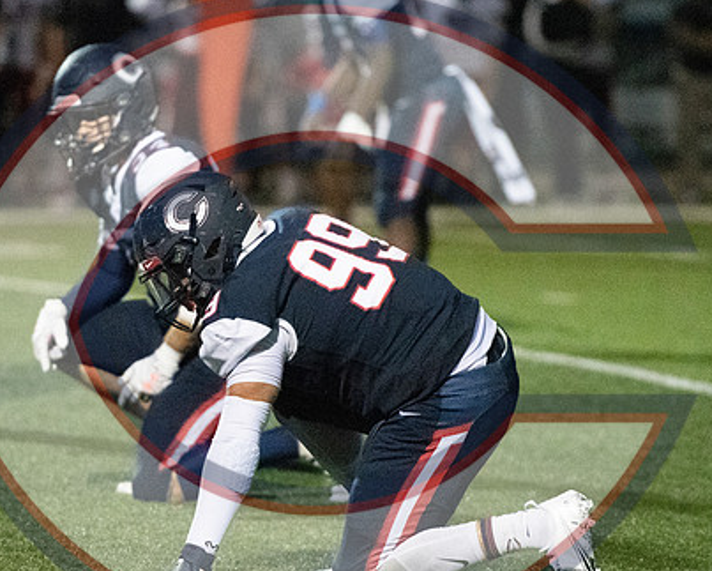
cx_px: 309
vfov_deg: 3.8
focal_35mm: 405
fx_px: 8541
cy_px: 323
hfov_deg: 4.8
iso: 36000
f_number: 2.8
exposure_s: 1/3200
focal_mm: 200
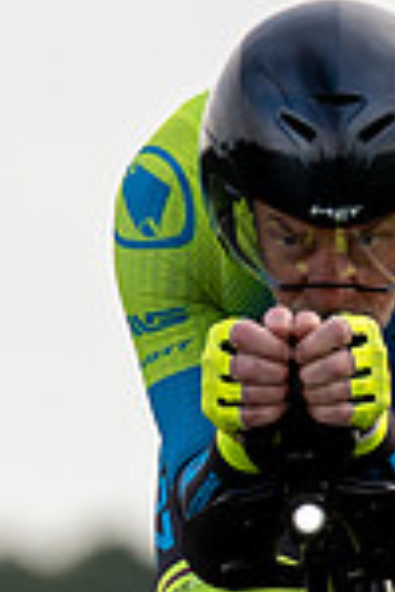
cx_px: 75
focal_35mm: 1754
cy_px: 664
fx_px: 28866
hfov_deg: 0.8
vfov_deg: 1.2
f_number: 3.2
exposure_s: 1/1000
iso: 100
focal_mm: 200
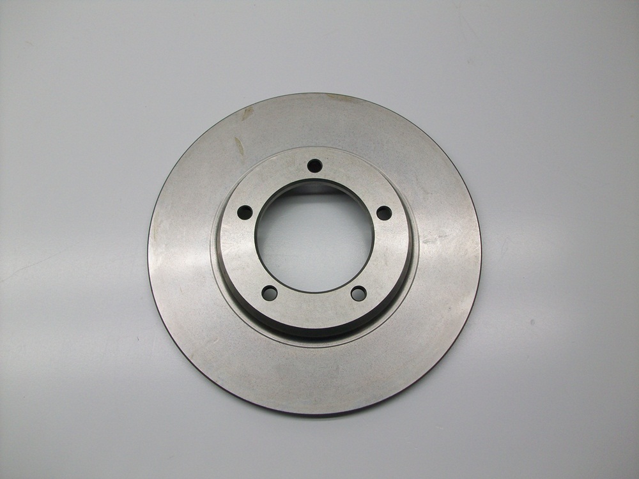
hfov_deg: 54.0
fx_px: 628
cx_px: 320
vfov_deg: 41.8
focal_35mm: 34
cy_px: 240
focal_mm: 5.7
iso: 64
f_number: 2.8
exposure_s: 1/149
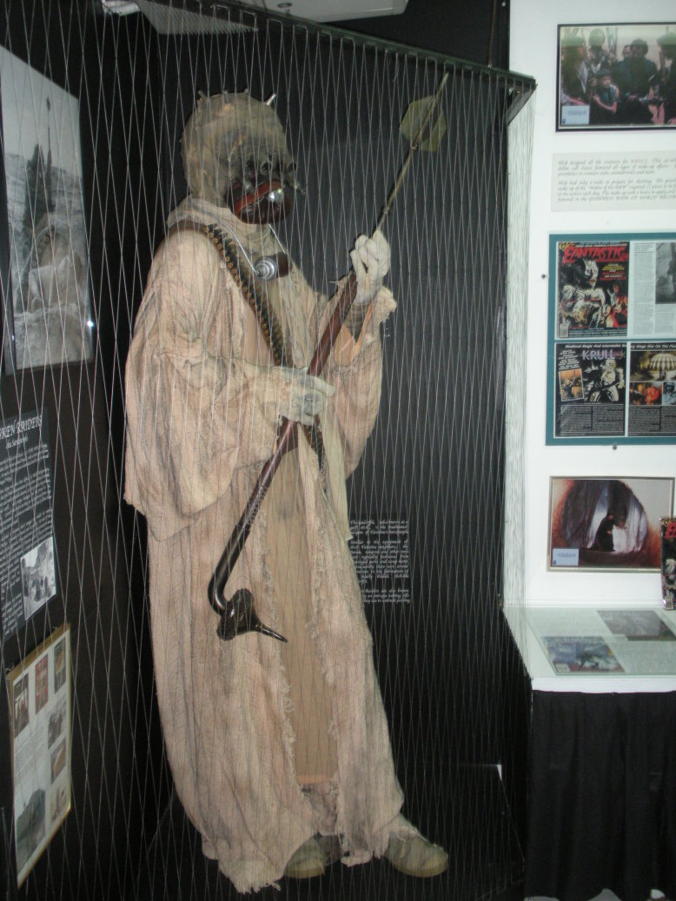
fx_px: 963
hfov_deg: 38.7
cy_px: 451
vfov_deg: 50.1
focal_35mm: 37
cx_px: 347
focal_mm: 6.3
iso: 235
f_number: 3.5
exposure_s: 1/60
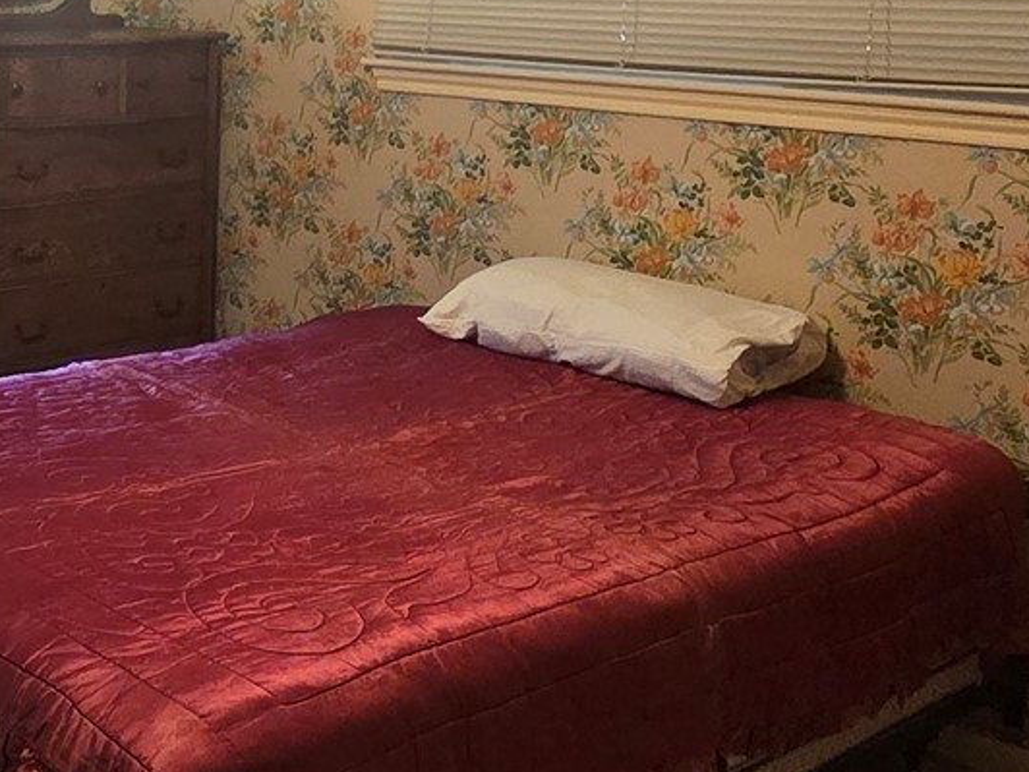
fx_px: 1486
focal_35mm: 50
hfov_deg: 34.0
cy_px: 126
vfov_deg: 28.3
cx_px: -50
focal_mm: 2.2
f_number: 2.2
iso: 640
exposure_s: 1/60
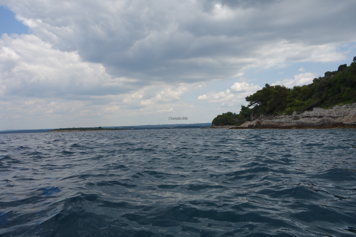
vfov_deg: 46.4
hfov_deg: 65.5
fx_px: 277
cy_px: 118
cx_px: 178
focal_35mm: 28
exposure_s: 1/400
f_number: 5.6
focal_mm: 10.4
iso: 125
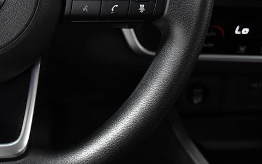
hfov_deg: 22.6
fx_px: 614
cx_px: -35
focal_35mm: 86
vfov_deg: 15.1
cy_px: 43
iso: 2500
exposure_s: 1/250
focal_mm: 24
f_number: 4
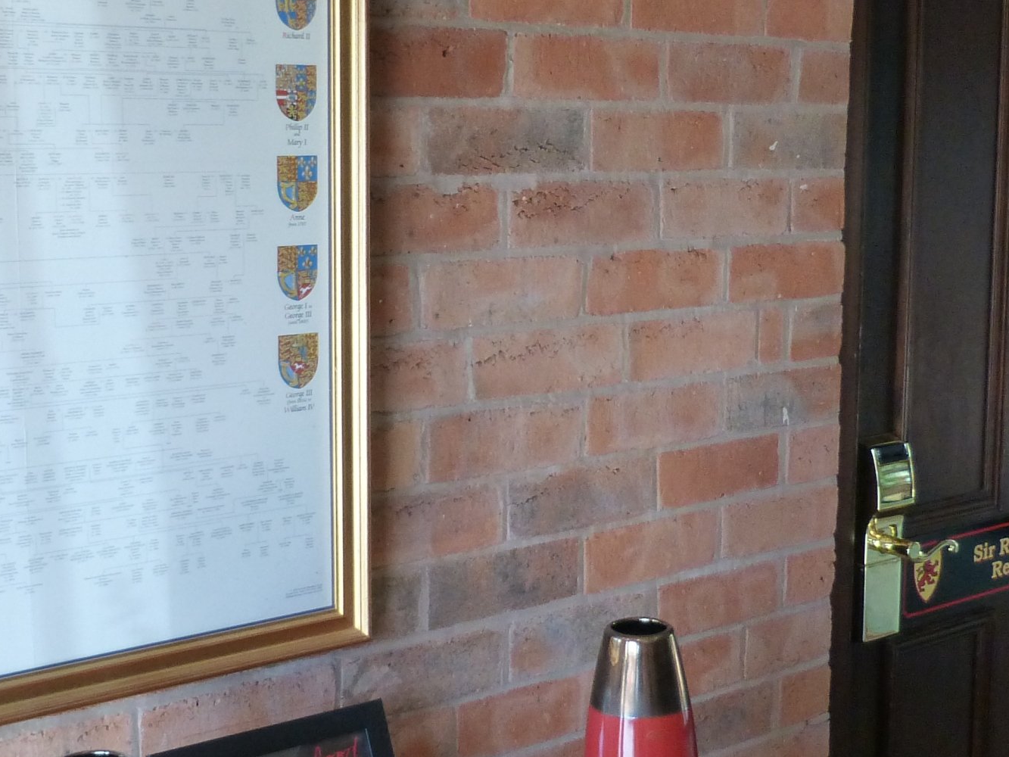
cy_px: 319
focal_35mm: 54
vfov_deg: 27.0
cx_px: 525
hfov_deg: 35.5
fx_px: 1574
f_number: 3.3
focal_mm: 4.3
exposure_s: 1/60
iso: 320
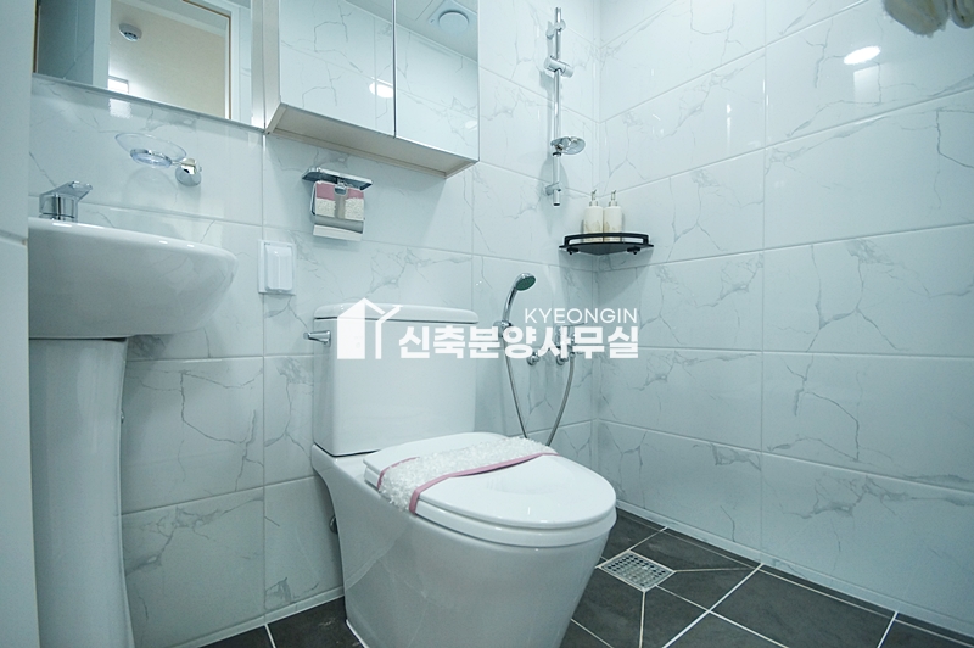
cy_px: 324
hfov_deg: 100.4
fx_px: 405
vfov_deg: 77.2
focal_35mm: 15
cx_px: 487
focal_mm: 10
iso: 800
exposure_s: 1/60
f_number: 5.6
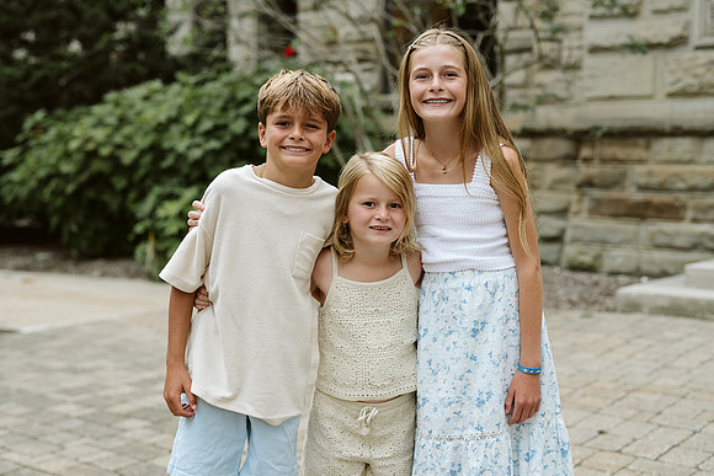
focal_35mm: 50
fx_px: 992
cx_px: 357
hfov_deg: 39.6
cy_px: 238
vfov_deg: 27.0
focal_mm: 50
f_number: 2.8
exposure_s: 1/400
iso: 640
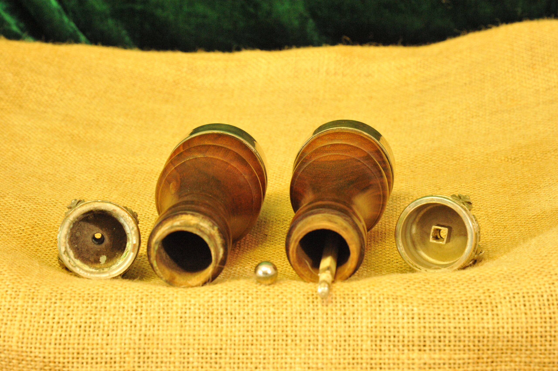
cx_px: 279
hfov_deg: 17.1
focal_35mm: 120
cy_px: 186
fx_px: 1859
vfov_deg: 11.4
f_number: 14
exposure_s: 1/20
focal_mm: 120
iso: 6400
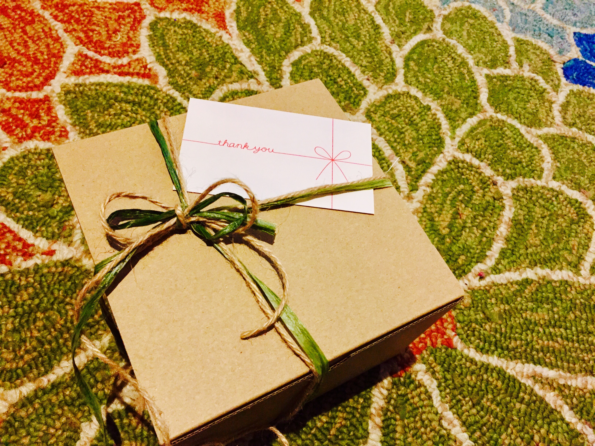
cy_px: 223
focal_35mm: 29
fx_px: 498
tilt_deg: -57.9
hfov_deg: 61.7
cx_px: 298
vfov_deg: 48.2
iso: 250
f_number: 2.2
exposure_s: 1/15
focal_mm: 4.15
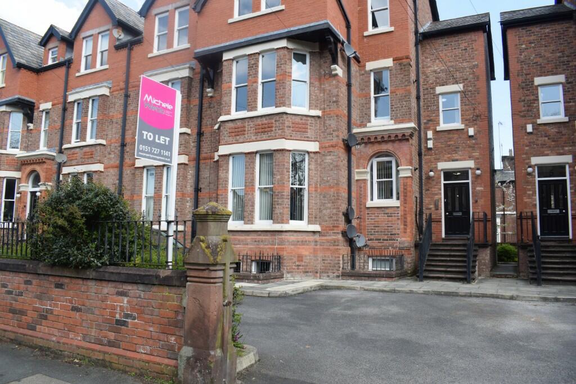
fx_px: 432
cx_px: 288
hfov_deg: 67.4
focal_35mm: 27
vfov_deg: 47.9
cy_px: 192
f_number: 8
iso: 280
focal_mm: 18
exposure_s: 1/250
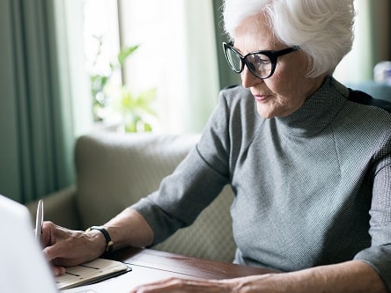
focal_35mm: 65
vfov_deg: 22.6
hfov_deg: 29.8
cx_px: 171
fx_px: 734
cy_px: 162
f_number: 2.5
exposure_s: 1/160
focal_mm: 50
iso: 640
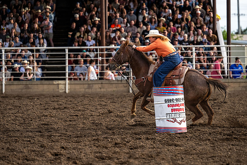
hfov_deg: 12.7
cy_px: 65
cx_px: 138
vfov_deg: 8.5
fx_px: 1106
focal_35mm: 161
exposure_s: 1/8000
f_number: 2.8
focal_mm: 130
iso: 1250
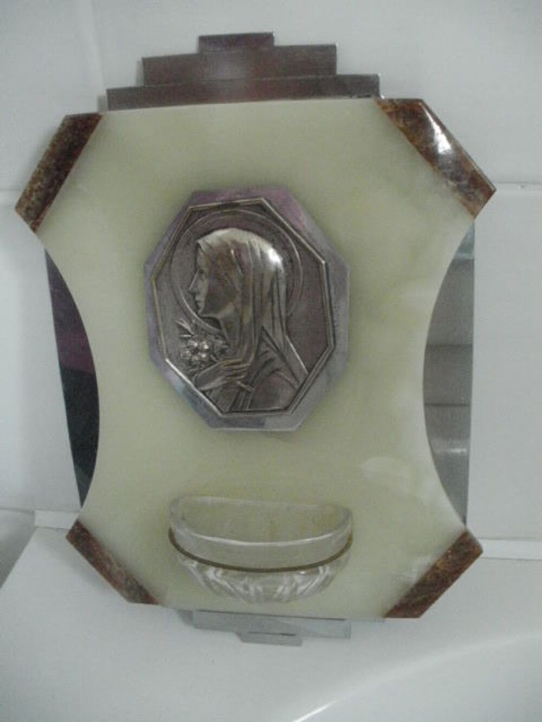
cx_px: 271
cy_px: 361
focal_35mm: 36
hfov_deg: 39.7
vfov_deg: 51.4
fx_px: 751
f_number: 3.5
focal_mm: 6.3
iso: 800
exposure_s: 1/25
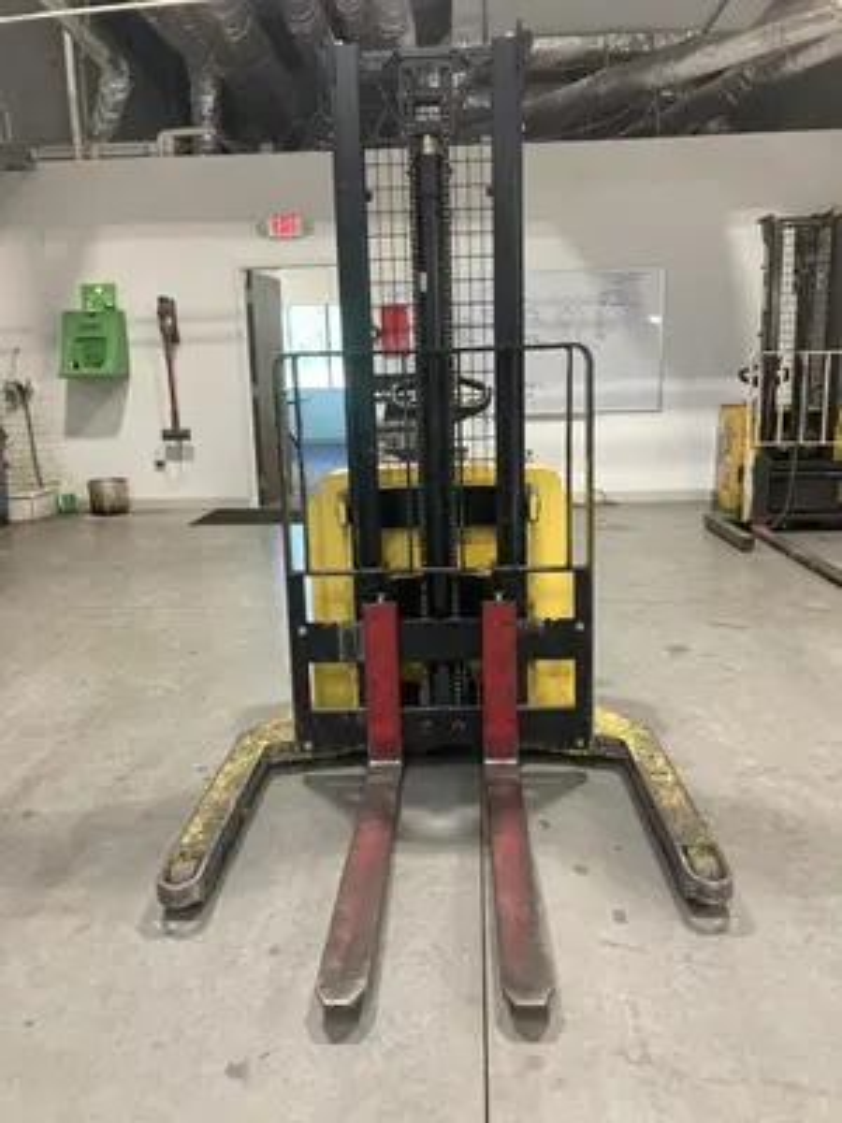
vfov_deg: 63.4
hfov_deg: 49.7
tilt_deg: -11.4
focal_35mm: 28
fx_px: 908
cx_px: 421
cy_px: 562
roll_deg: +1.4
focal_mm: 3.99
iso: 160
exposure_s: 1/60
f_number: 1.8
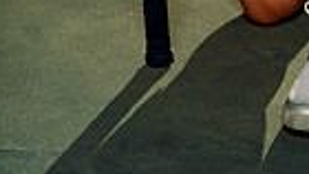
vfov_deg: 8.0
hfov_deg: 15.4
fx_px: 1132
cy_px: -264
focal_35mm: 138
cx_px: 269
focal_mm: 41
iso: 125
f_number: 5.6
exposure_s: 1/250
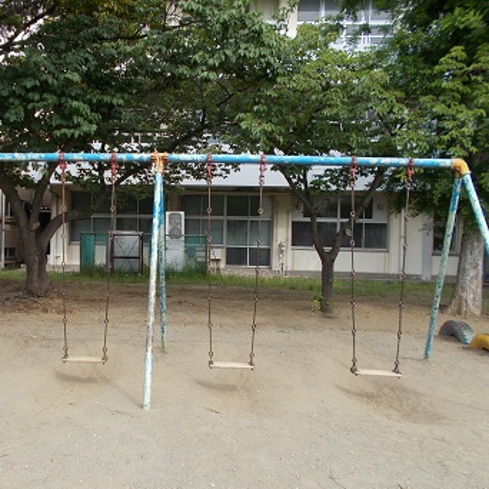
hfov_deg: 51.5
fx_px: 495
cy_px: 244
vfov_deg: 52.5
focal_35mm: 31
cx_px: 162
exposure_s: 1/400
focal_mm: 4.6
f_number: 3.2
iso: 80
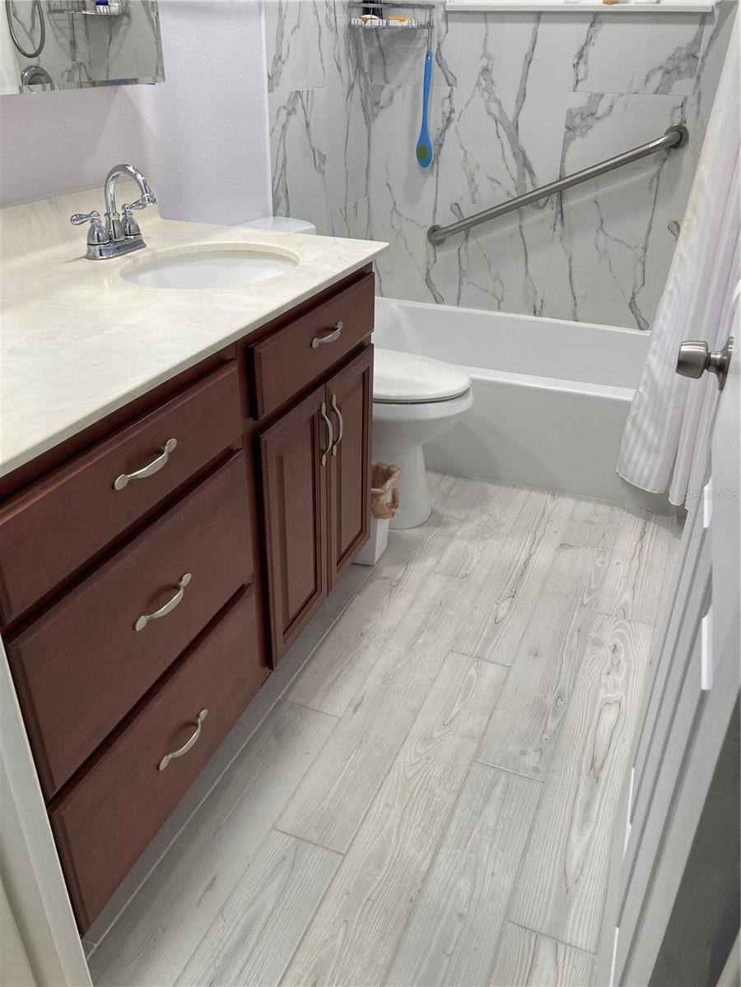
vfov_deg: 63.4
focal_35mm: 28
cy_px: 494
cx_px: 370
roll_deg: -1.1
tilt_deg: -28.2
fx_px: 799
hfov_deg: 49.7
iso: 50
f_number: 1.8
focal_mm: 3.99
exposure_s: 1/60
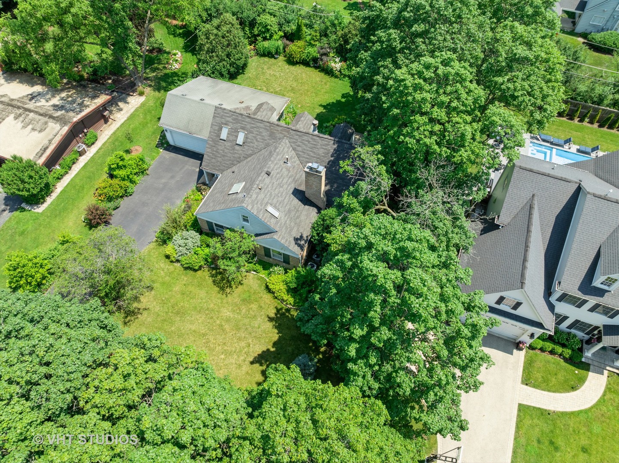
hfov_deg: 71.6
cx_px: 310
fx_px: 429
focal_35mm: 24
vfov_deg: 56.8
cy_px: 232
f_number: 2.8
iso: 100
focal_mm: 12.29
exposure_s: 1/200
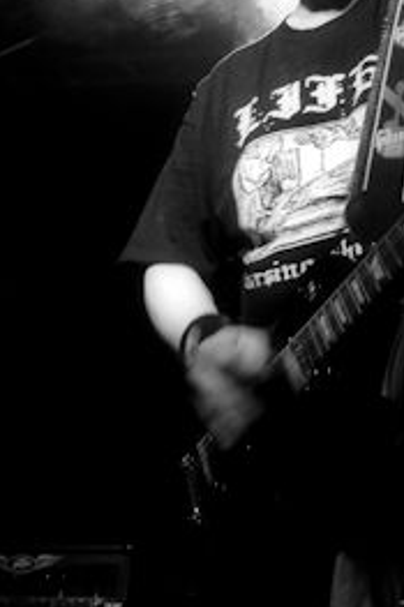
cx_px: 332
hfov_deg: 21.2
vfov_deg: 31.3
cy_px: 145
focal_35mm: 63
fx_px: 1062
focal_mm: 24
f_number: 4
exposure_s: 1/40
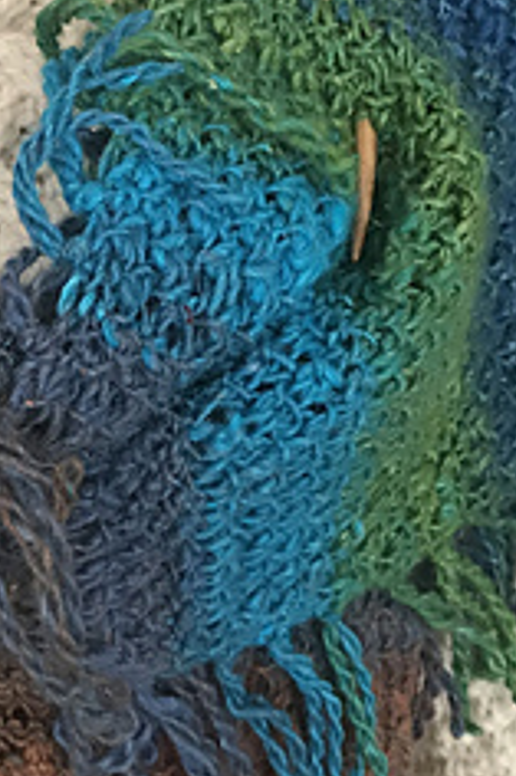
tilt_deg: -14.4
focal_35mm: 79
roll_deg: -0.3
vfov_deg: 25.2
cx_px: -30
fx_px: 1701
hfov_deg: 16.8
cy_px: 132
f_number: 1.8
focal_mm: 3.99
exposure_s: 1/15
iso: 64
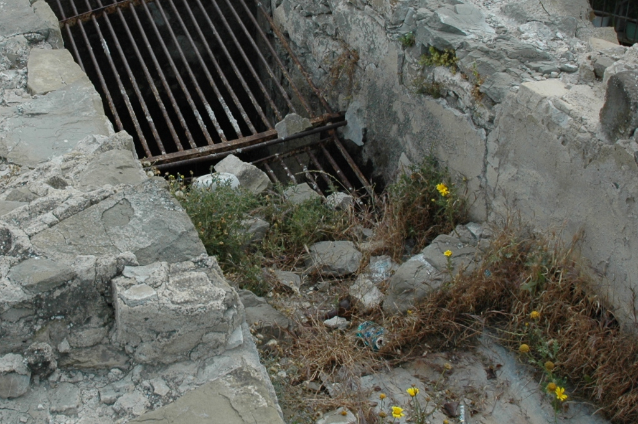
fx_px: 1044
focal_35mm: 59
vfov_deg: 22.9
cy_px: 159
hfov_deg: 33.5
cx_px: 186
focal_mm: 18
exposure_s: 1/320
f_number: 9
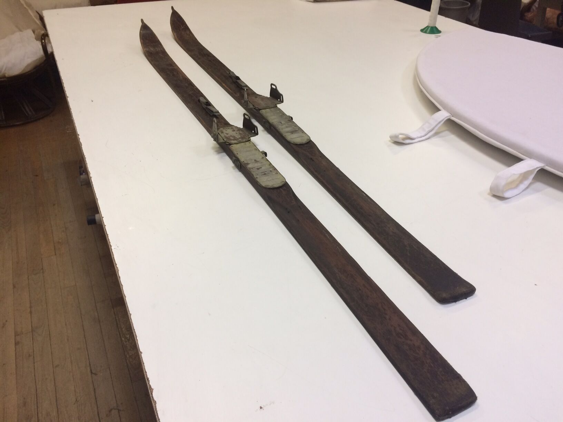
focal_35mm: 29
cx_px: 282
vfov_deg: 48.2
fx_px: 472
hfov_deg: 61.7
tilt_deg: -35.7
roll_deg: +0.1
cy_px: 211
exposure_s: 1/33
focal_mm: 4.15
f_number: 2.2
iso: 50
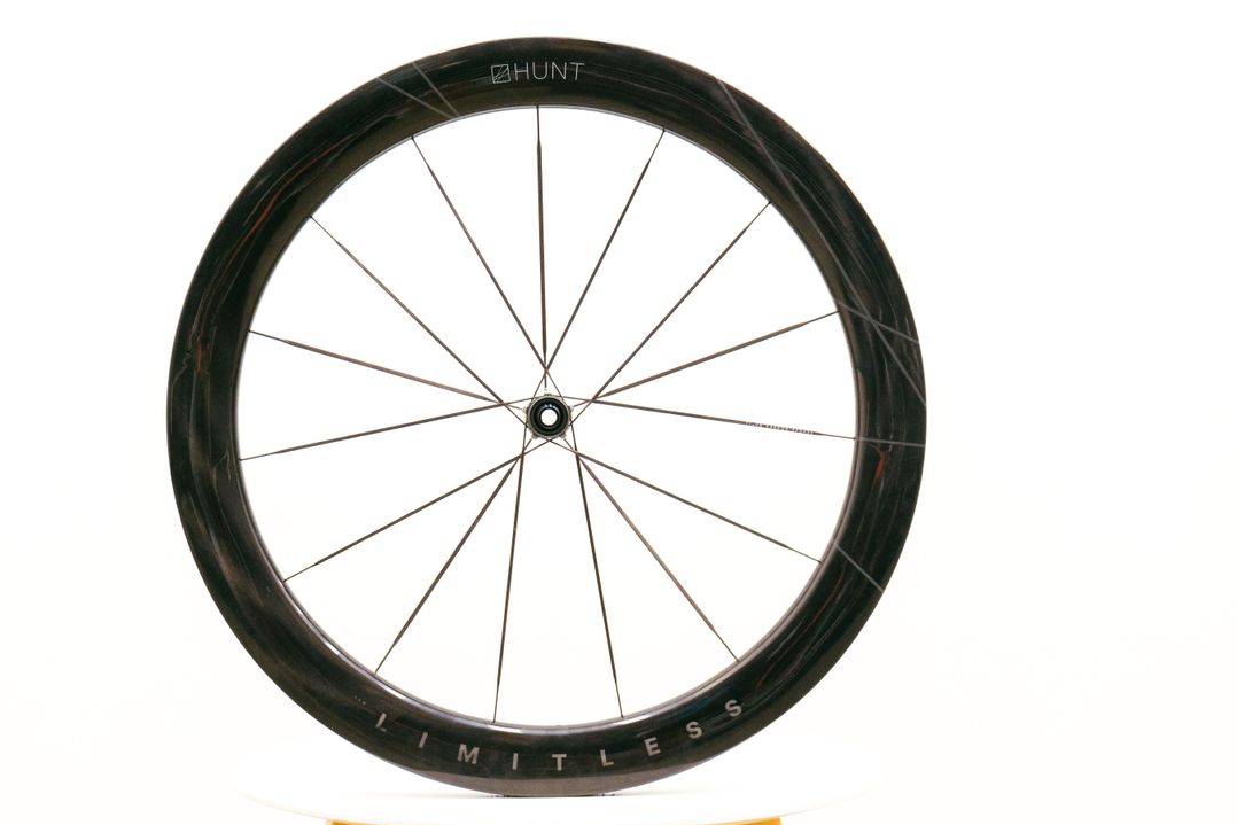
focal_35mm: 59
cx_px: 559
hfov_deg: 33.9
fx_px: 2027
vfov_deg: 23.0
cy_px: 405
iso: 2000
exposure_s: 1/125
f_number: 7.1
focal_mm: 53
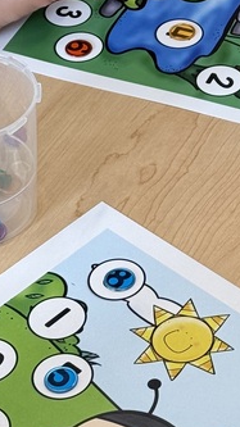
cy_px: -9
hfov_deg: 7.5
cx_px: 296
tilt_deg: -35.6
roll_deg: -1.8
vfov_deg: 13.2
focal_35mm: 161
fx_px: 1824
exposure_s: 1/120
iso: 125
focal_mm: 6.76
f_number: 1.78
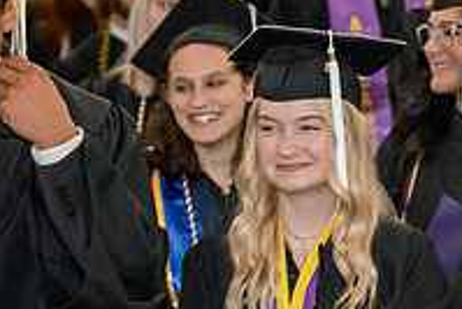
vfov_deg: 4.2
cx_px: 541
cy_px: 220
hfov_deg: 6.3
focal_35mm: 327
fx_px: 4199
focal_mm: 112
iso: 4000
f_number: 4.5
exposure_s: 1/200
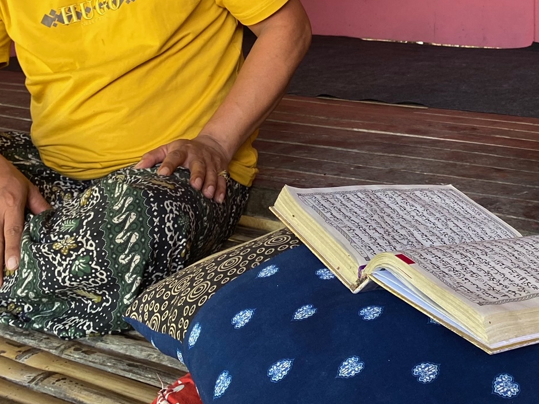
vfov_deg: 24.9
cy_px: -1
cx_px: 428
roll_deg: -0.4
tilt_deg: -2.7
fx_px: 872
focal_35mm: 56
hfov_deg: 33.4
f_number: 1.8
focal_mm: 4.25
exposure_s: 1/60
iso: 125
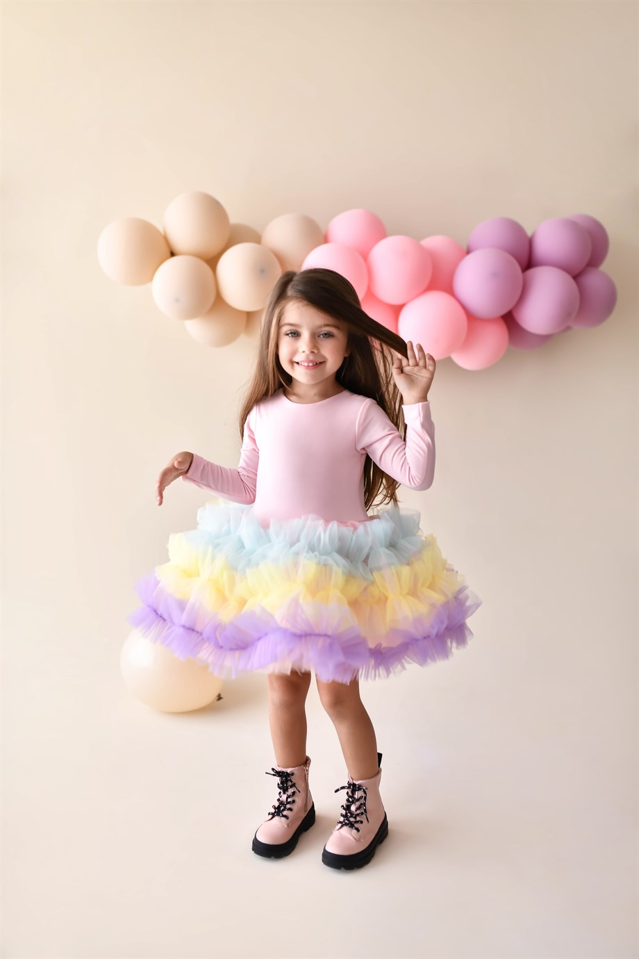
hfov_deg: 37.9
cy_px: 480
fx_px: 932
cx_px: 320
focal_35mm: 35
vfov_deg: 54.4
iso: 320
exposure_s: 1/320
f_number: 2
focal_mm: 35
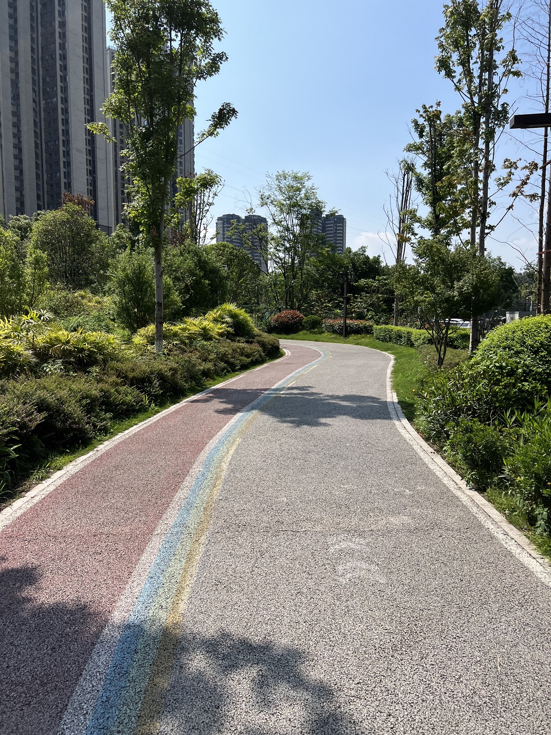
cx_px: 276
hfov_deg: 53.1
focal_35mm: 26
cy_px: 368
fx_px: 552
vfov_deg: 67.3
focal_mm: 5.7
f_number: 1.5
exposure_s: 1/4831
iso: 50
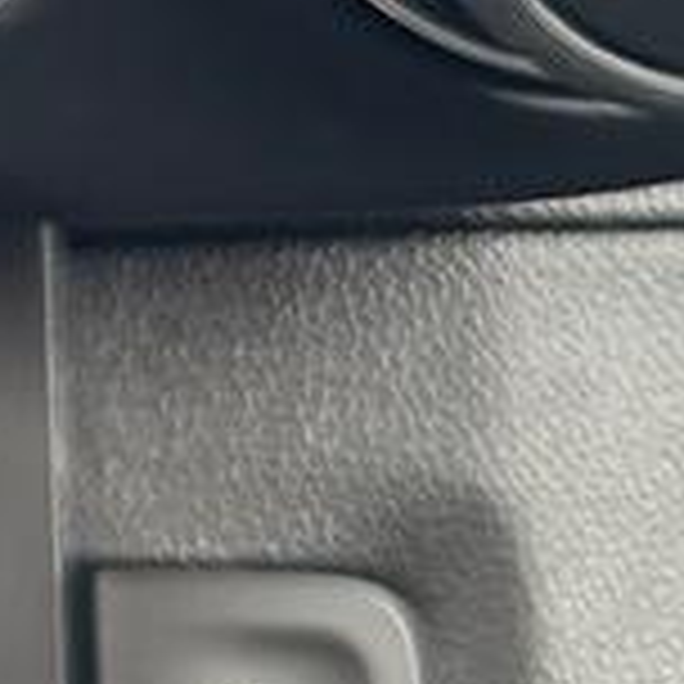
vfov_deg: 9.4
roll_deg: -0.4
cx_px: -1107
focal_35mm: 179
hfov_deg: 8.6
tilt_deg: -30.9
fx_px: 4002
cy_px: -436
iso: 64
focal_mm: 6.86
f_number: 1.78
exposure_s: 1/61
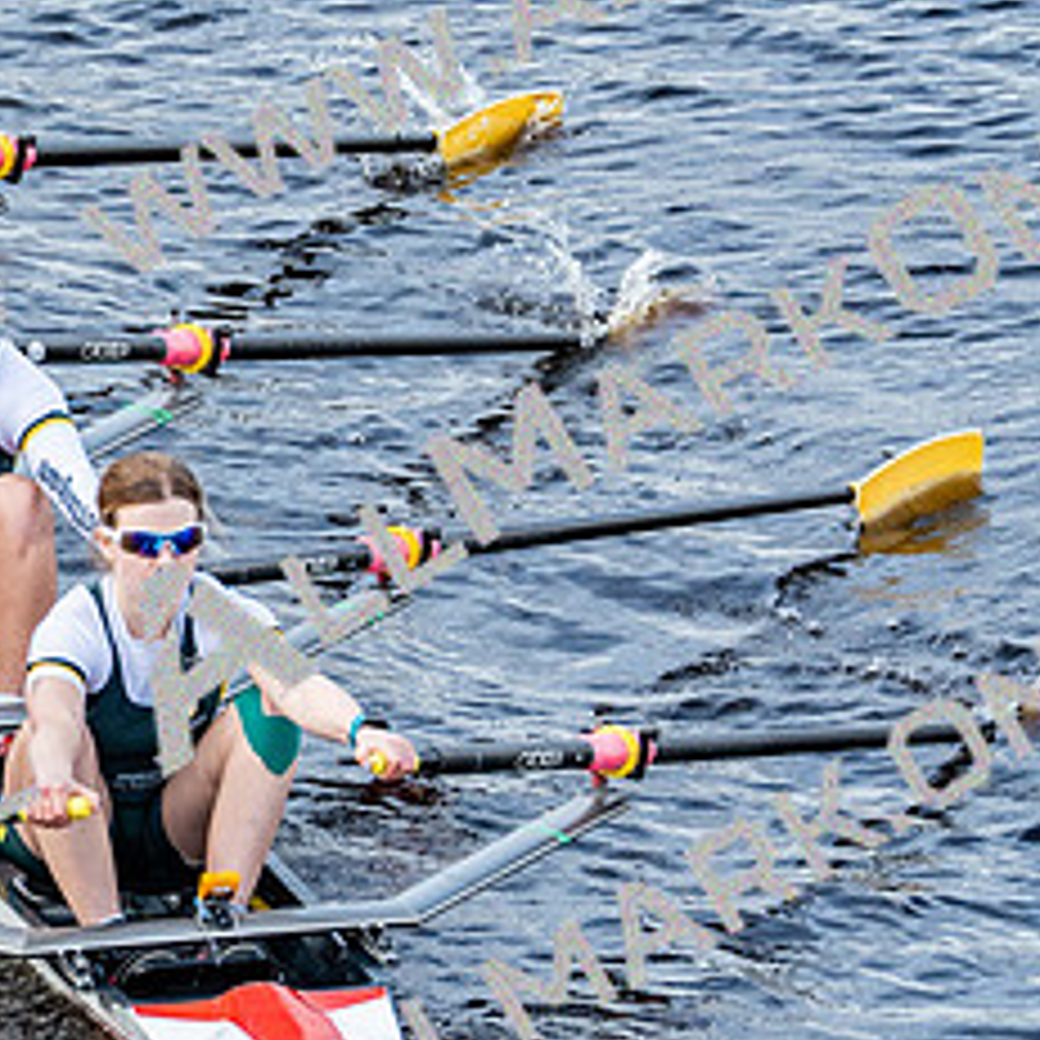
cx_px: -248
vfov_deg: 1.9
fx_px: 31136
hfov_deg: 1.9
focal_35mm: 916
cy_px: 349
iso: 1250
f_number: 6.3
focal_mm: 430
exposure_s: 1/1250
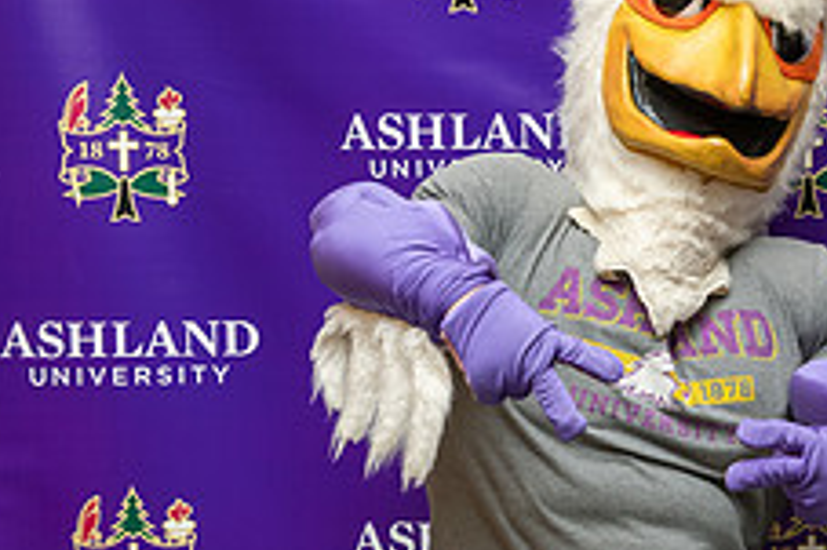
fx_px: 2640
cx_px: 823
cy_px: 377
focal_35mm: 115
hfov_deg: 17.4
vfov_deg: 11.9
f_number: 4.5
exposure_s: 1/160
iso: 800
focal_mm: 45
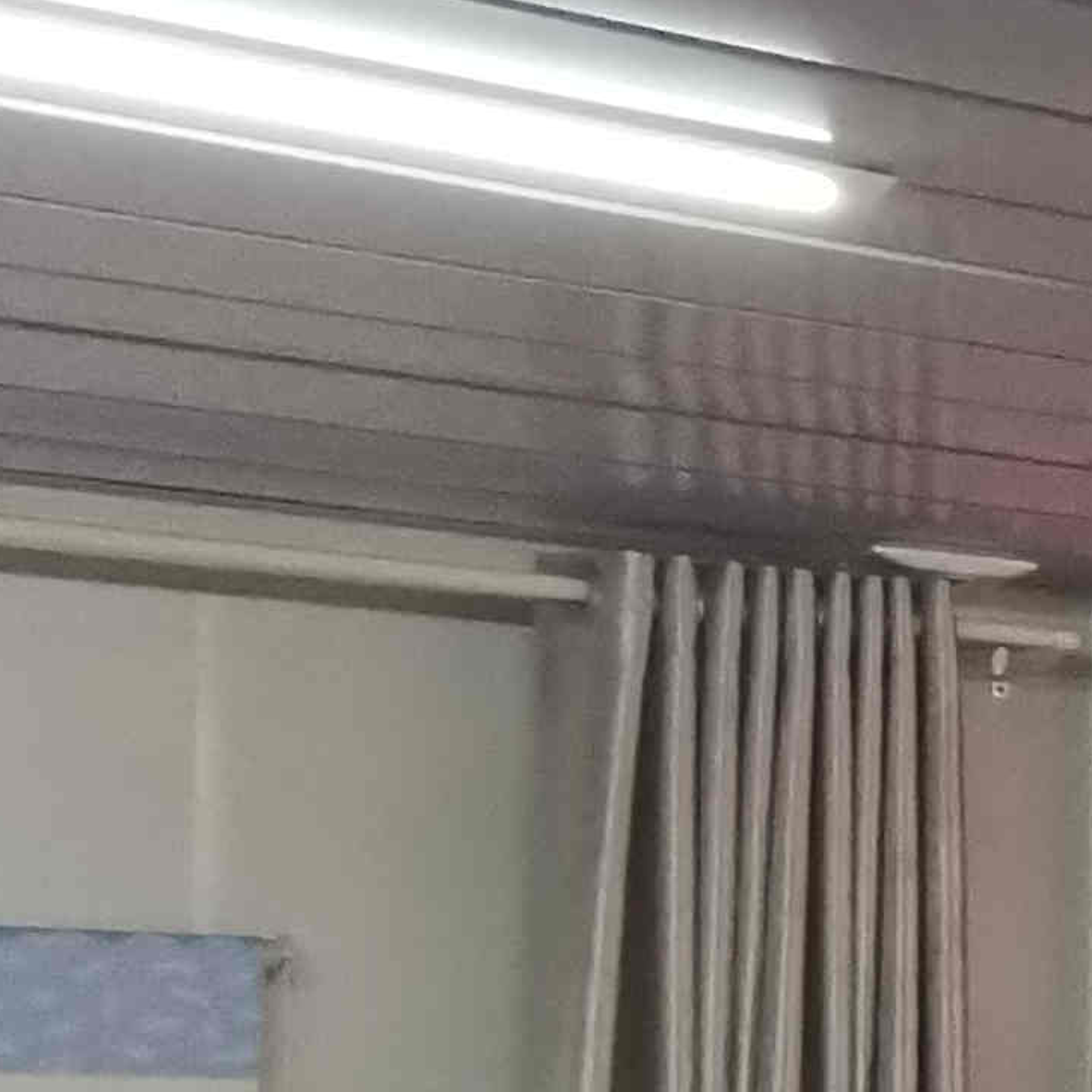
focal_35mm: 100
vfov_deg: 17.0
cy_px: 1094
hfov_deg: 9.6
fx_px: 3569
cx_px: 3792
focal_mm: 2.35
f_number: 2.2
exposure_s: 1/50
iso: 320
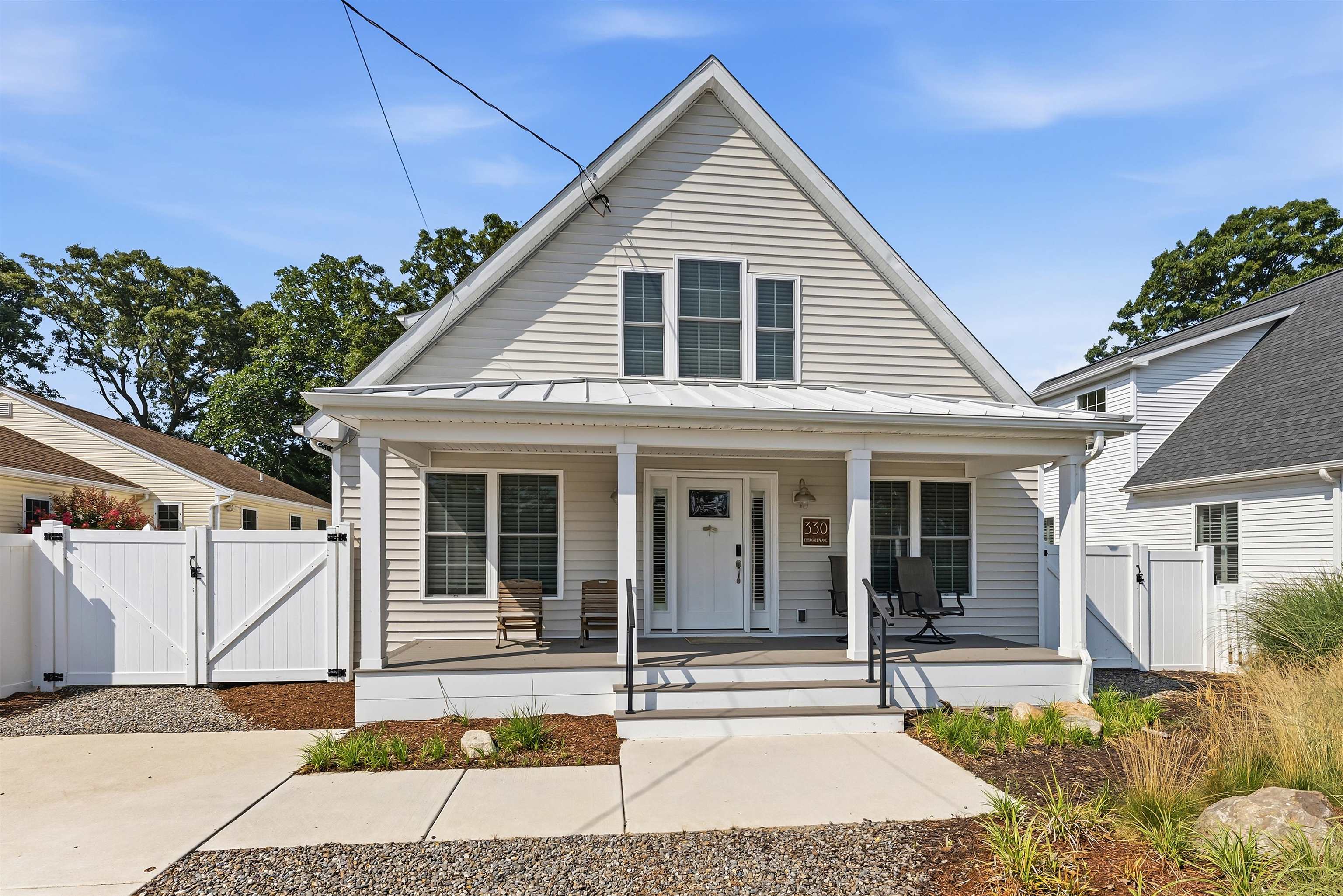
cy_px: 448
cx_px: 672
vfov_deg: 75.9
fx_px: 575
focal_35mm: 15
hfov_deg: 98.9
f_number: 7.1
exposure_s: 1/2000
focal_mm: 15.4
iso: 640
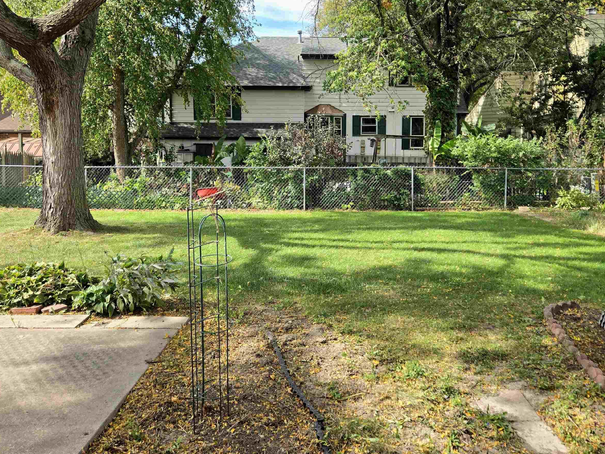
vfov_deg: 46.3
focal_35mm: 30
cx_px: 330
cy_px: 167
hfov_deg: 59.9
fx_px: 524
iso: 25
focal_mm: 5.4
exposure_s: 1/667
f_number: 1.8
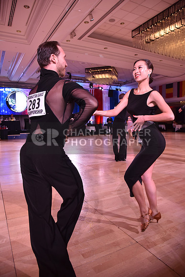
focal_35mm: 24
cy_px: 138
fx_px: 185
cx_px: 92
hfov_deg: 53.2
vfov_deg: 73.7
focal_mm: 24
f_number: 4.5
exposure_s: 1/250
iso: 1250
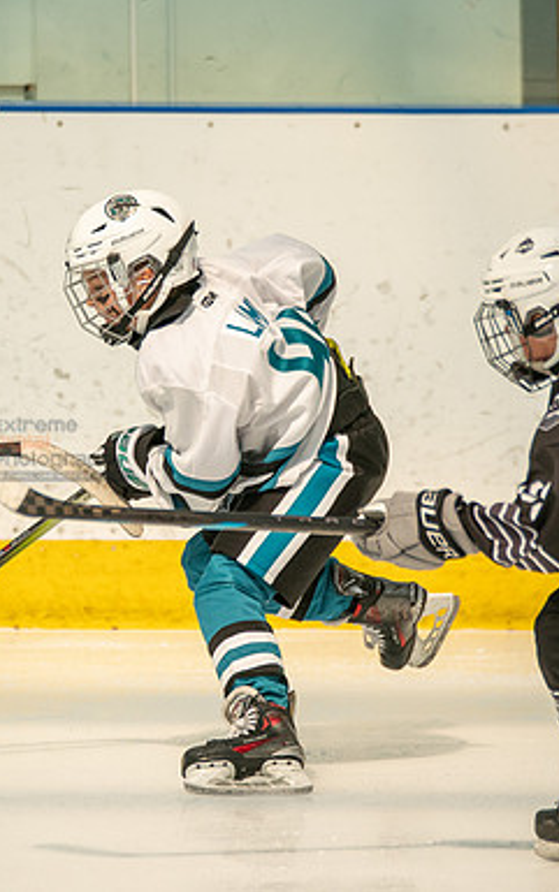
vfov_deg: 3.9
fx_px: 13026
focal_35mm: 535
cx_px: 160
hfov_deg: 2.5
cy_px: 446
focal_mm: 261
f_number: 3.2
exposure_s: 1/6400
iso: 1600
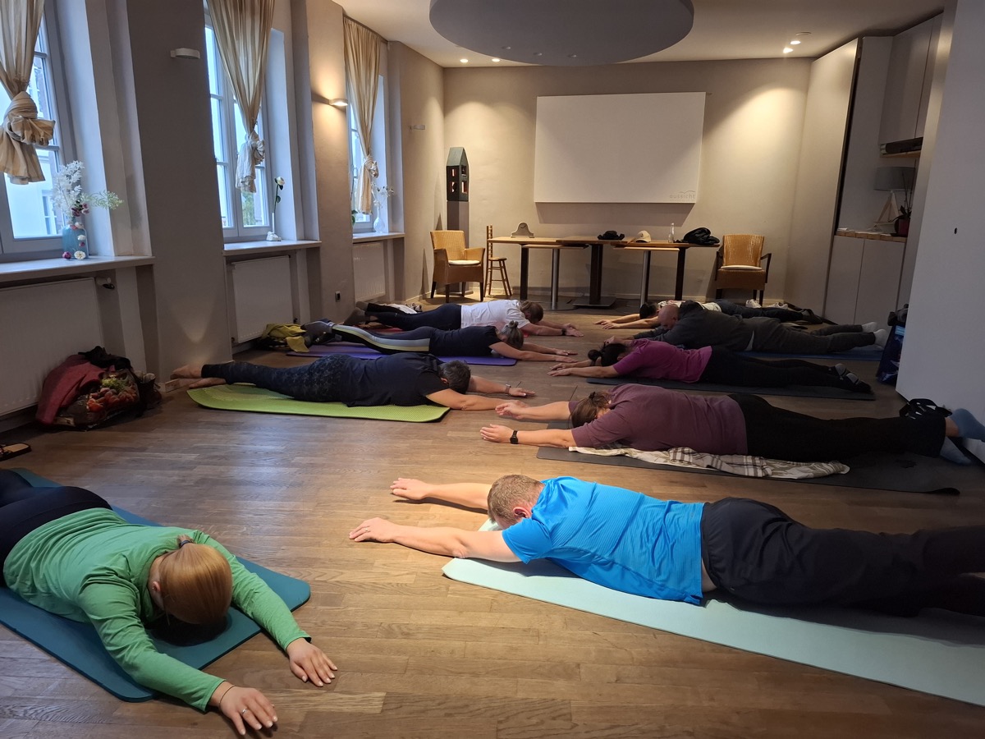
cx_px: 492
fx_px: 654
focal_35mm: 23
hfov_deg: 73.9
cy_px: 370
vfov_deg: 58.9
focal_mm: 5.54
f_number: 1.8
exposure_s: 1/33
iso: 400
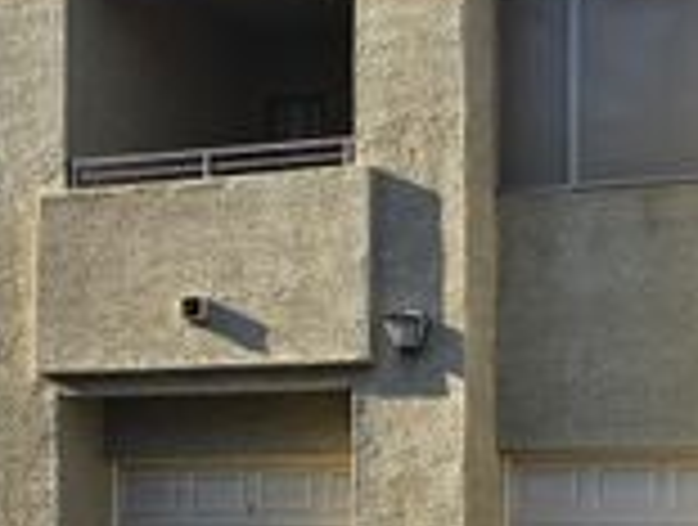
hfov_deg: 25.1
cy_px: 488
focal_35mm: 74
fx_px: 1496
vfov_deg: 19.6
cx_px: 689
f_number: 1.7
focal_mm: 6.3
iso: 10
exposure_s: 1/325
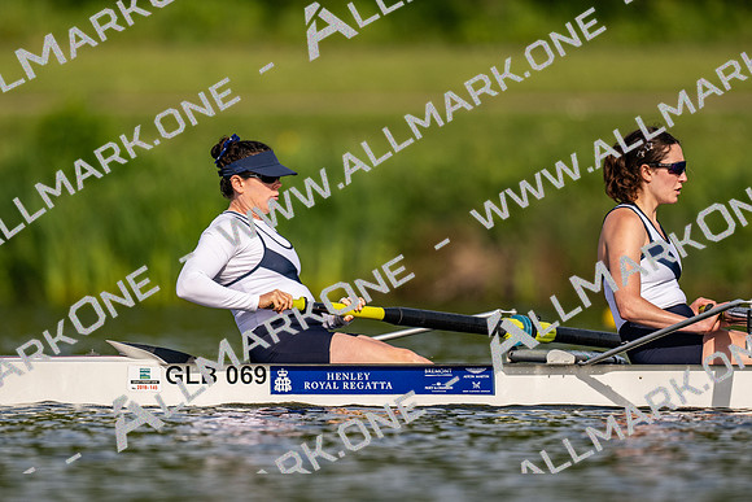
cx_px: 376
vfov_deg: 1.5
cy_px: 251
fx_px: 18813
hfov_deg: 2.3
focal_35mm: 900
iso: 220
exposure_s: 1/2500
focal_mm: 600
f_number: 4
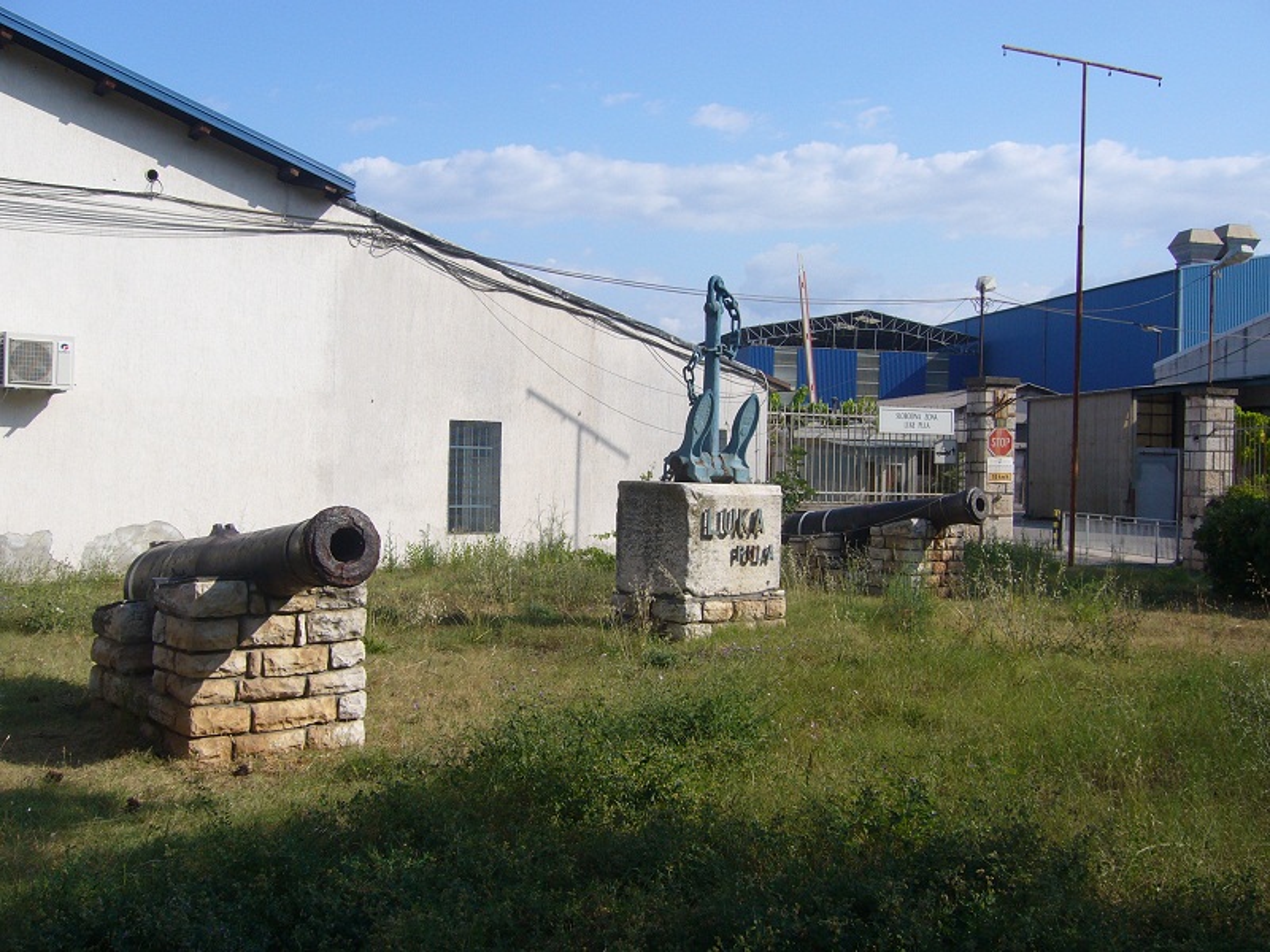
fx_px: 1284
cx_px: 635
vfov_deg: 40.7
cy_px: 476
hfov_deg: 52.6
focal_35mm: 35
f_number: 5.6
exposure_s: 1/400
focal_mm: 5.8
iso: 80
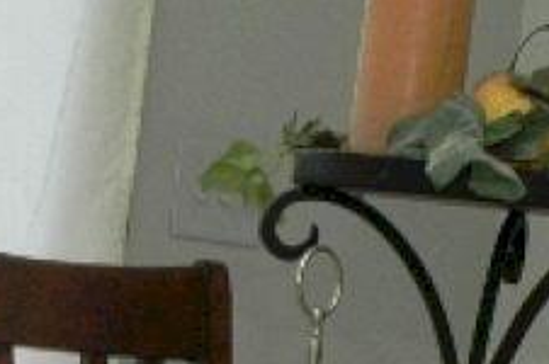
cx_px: 7
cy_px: 510
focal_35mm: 240
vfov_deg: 5.7
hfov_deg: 8.5
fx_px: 3655
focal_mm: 24
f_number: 8
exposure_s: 1/80
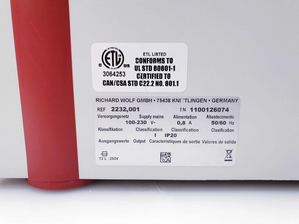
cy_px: 112
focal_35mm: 26
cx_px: 150
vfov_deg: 53.1
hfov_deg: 67.3
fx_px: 225
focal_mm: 4.3
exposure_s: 1/50
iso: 125
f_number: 2.4
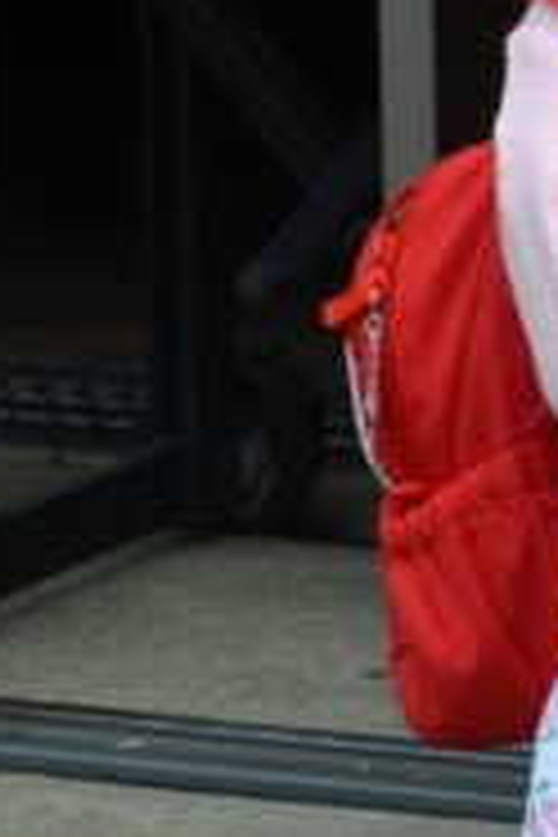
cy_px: -526
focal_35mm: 421
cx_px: 1485
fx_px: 9790
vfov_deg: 4.9
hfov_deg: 3.2
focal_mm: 45
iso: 110
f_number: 8
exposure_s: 1/250
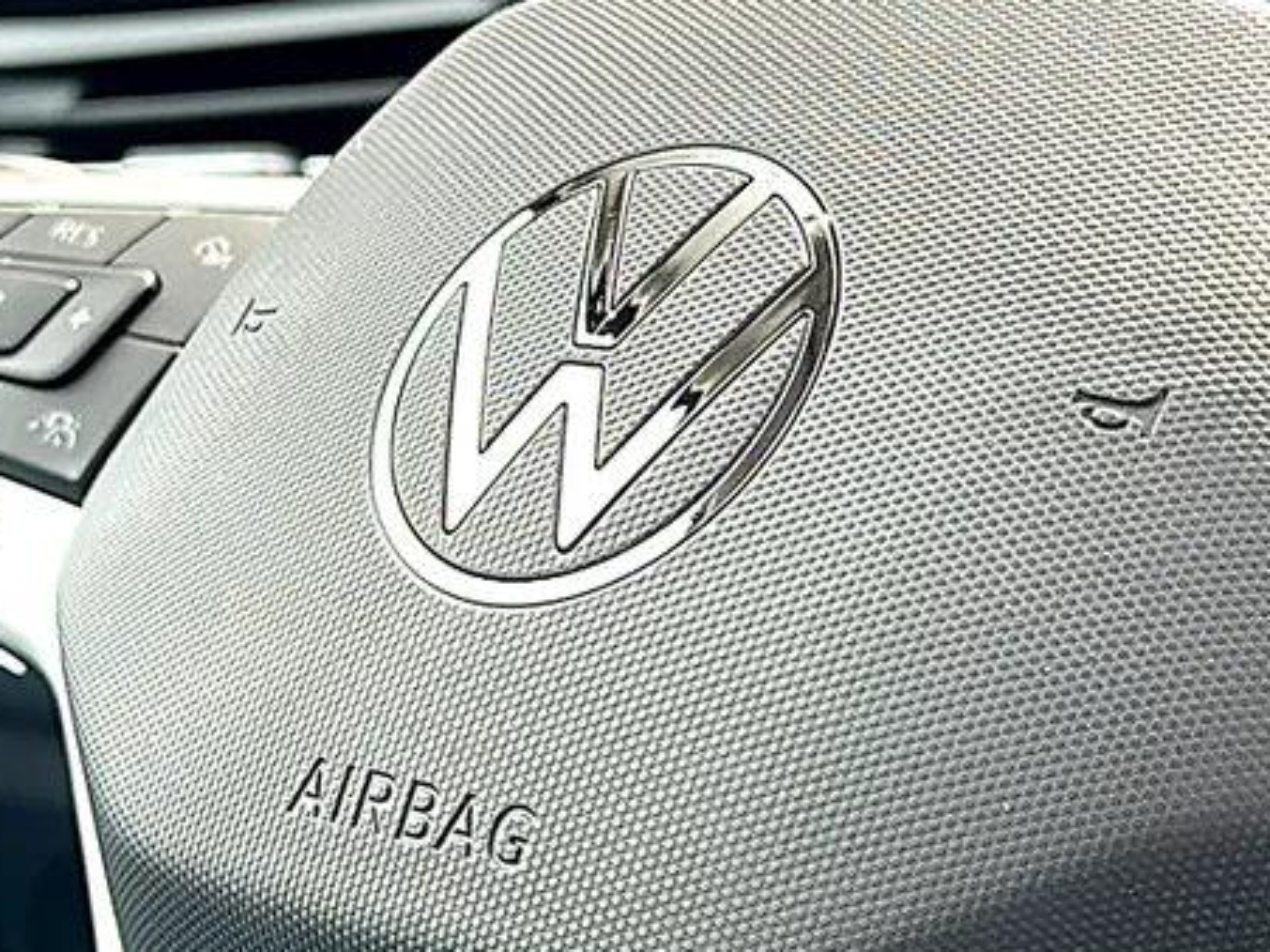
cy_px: 331
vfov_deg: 20.1
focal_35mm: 73
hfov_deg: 26.6
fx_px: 2678
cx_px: 515
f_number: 1.78
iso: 80
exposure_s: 1/432
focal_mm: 6.86
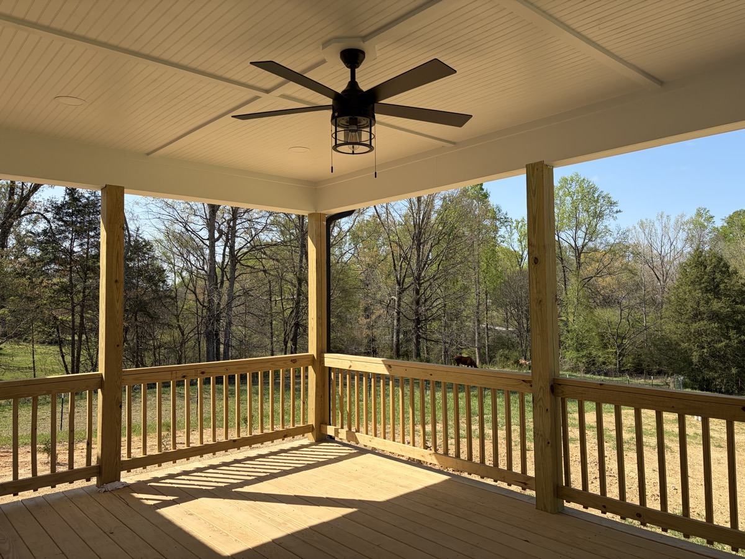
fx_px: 560
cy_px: 280
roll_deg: +0.0
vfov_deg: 53.1
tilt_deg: +4.0
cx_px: 372
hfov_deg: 67.3
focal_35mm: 26
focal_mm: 5.96
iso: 50
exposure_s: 1/2283
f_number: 1.6
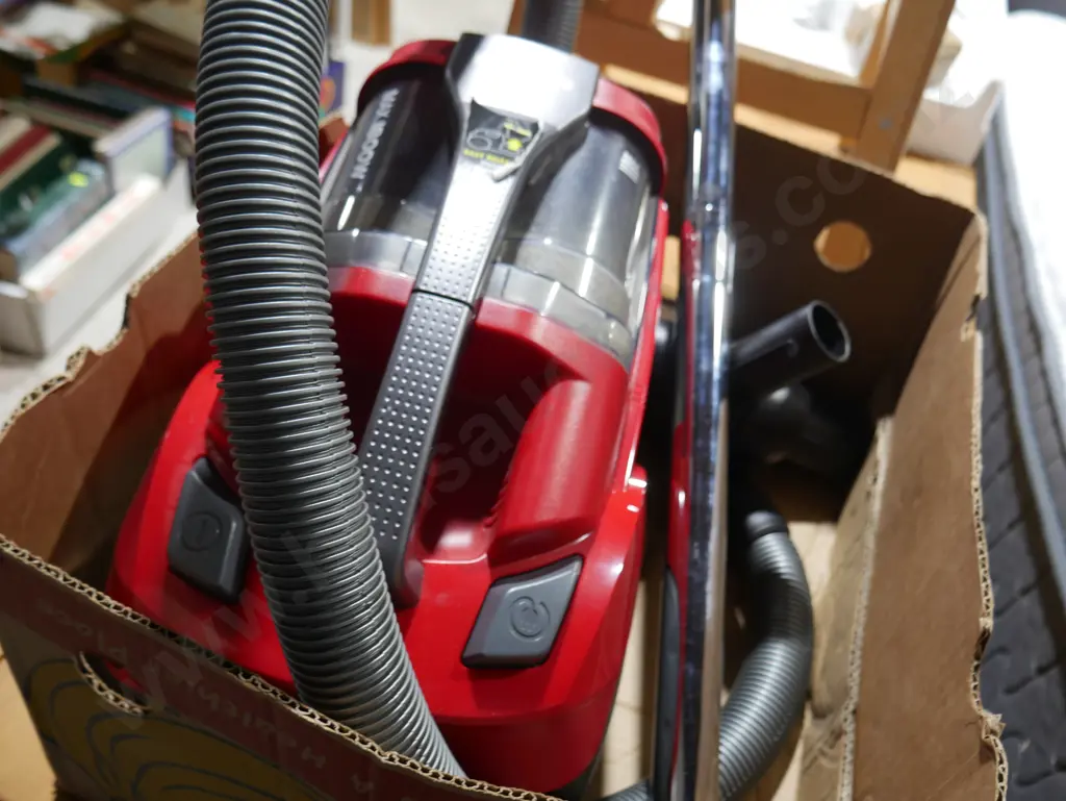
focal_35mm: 30
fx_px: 924
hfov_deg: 59.9
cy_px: 400
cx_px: 533
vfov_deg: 46.8
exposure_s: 1/60
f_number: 3.6
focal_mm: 15
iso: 500
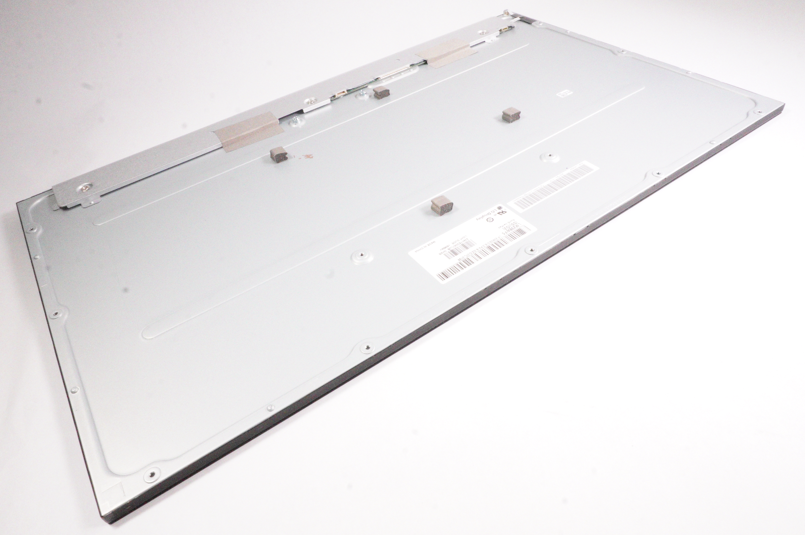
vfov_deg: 51.2
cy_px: 260
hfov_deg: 71.5
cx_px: 394
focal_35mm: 25
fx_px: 559
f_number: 22
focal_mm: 16
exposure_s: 1/200
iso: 12800
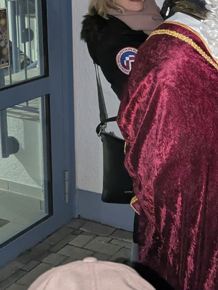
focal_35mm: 70
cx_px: 292
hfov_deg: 19.3
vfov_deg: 27.5
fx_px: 586
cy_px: 81
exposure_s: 1/30.7
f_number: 1.85
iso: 2392
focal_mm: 6.81
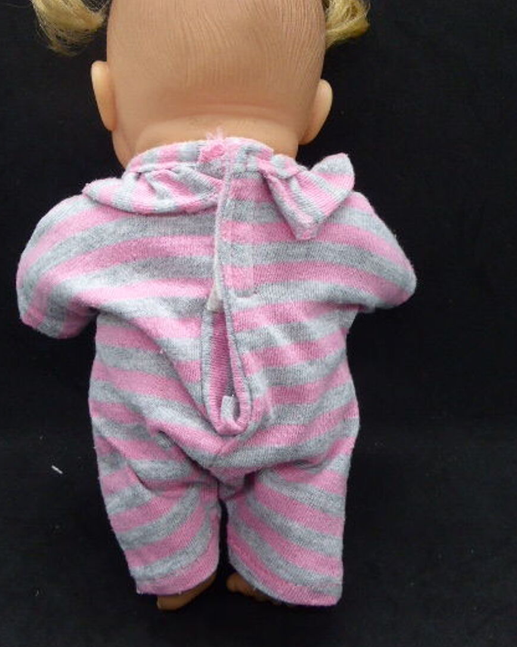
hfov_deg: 31.4
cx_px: 226
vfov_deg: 38.7
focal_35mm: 48
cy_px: 278
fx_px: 918
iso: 320
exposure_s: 1/60
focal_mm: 6.9
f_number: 3.9
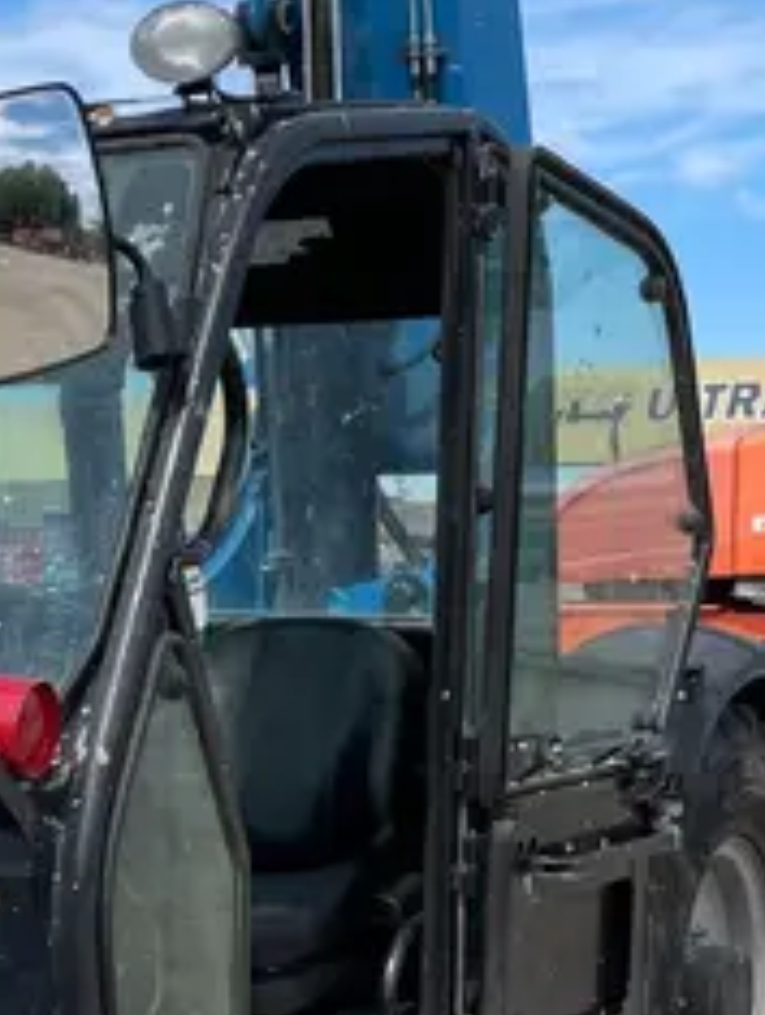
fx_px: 2380
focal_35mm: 81
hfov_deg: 17.7
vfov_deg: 23.5
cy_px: 888
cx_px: -48
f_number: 1.6
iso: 50
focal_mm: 4.2
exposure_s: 1/3401
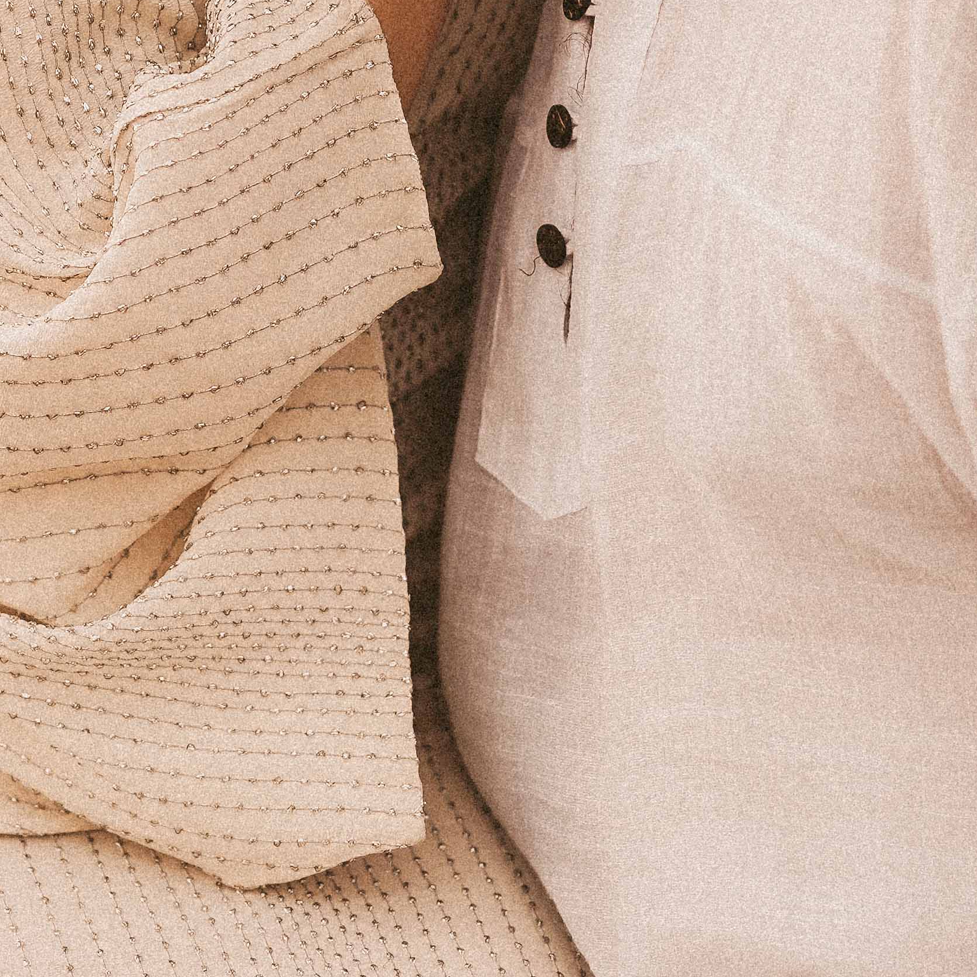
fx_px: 8302
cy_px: 140
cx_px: 206
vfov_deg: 6.7
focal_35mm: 260
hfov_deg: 6.7
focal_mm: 85
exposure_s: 1/800
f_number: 1.6
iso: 100
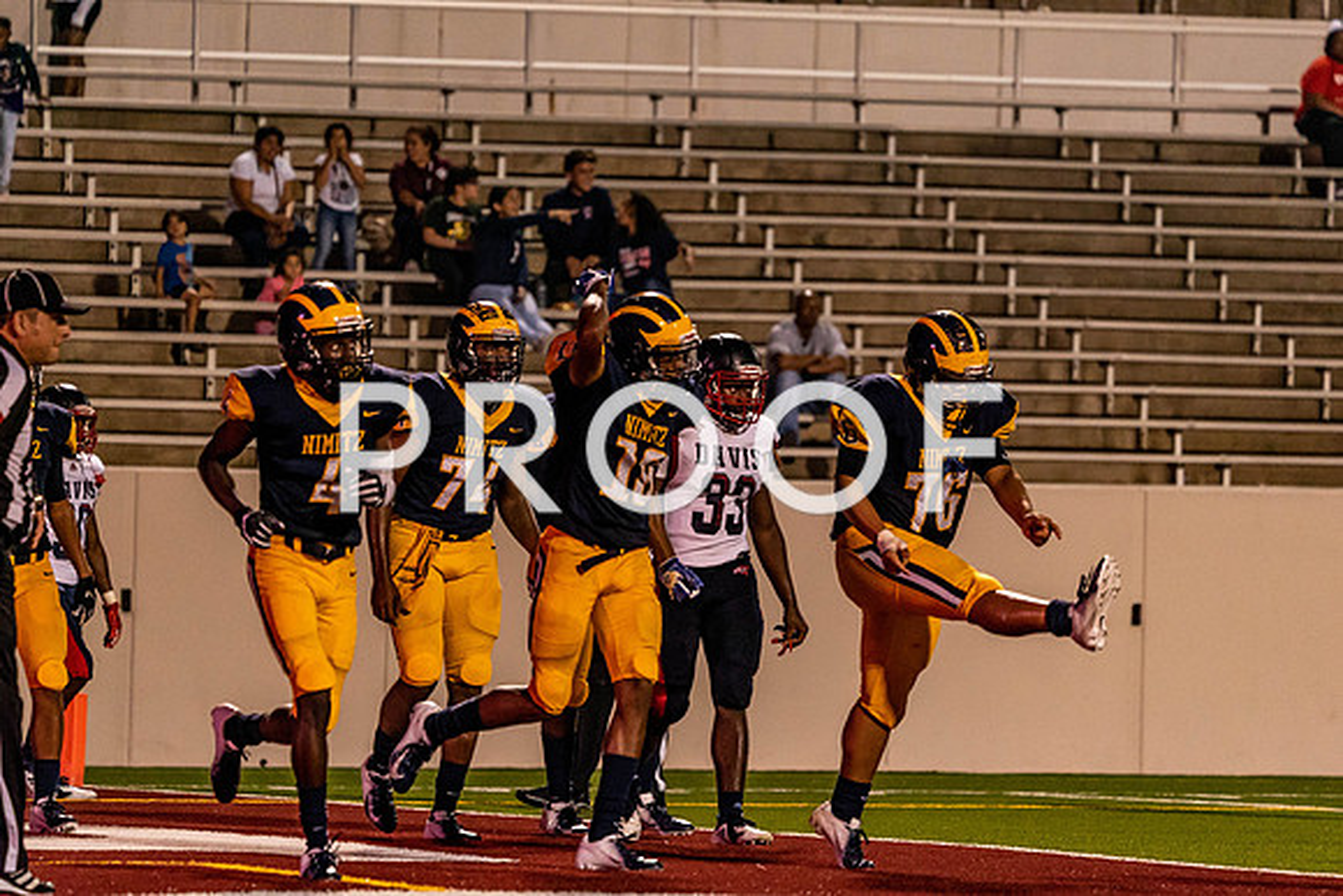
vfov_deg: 5.4
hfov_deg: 8.0
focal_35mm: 256
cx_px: 672
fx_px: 9552
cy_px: 448
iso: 6400
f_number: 5.6
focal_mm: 256
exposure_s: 1/750
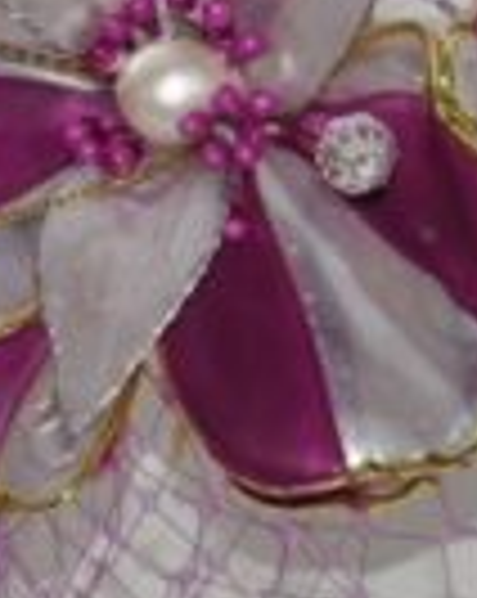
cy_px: -25
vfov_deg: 5.6
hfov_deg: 4.5
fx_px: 6084
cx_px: 86
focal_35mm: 344
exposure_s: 1/60
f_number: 7.1
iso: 200
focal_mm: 48
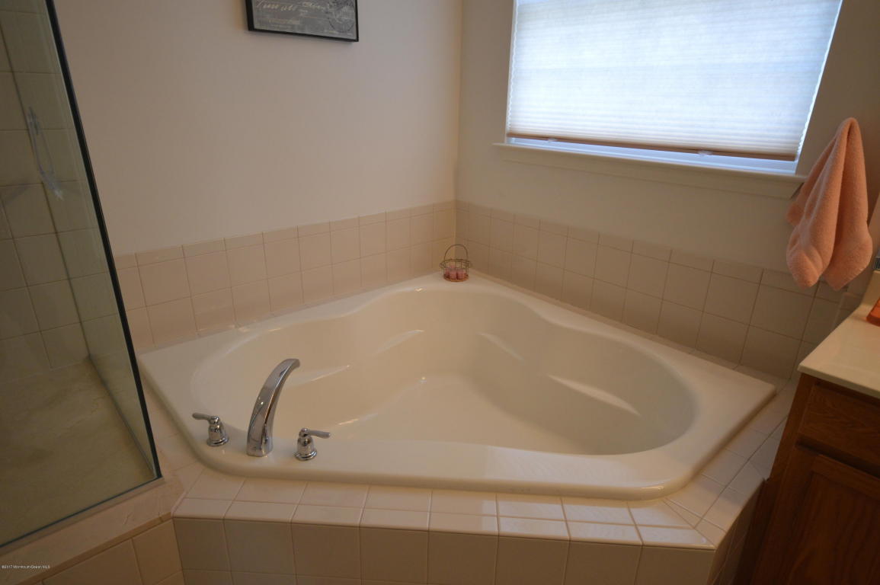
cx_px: 440
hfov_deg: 81.3
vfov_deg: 59.4
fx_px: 513
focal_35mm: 21
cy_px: 292
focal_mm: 14
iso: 720
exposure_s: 1/60
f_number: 4.8
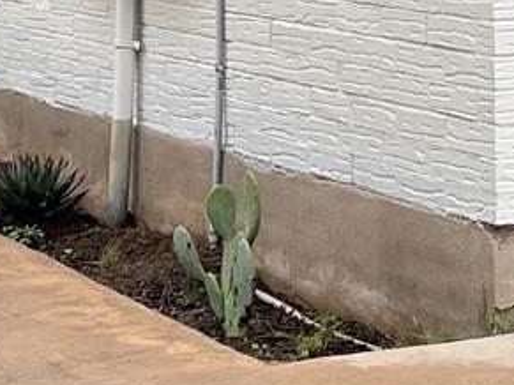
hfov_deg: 11.2
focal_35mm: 176
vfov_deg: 7.9
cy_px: -468
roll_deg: -0.1
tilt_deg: +5.3
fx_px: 2612
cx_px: 286
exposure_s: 1/357
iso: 32
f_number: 1.6
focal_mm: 5.1
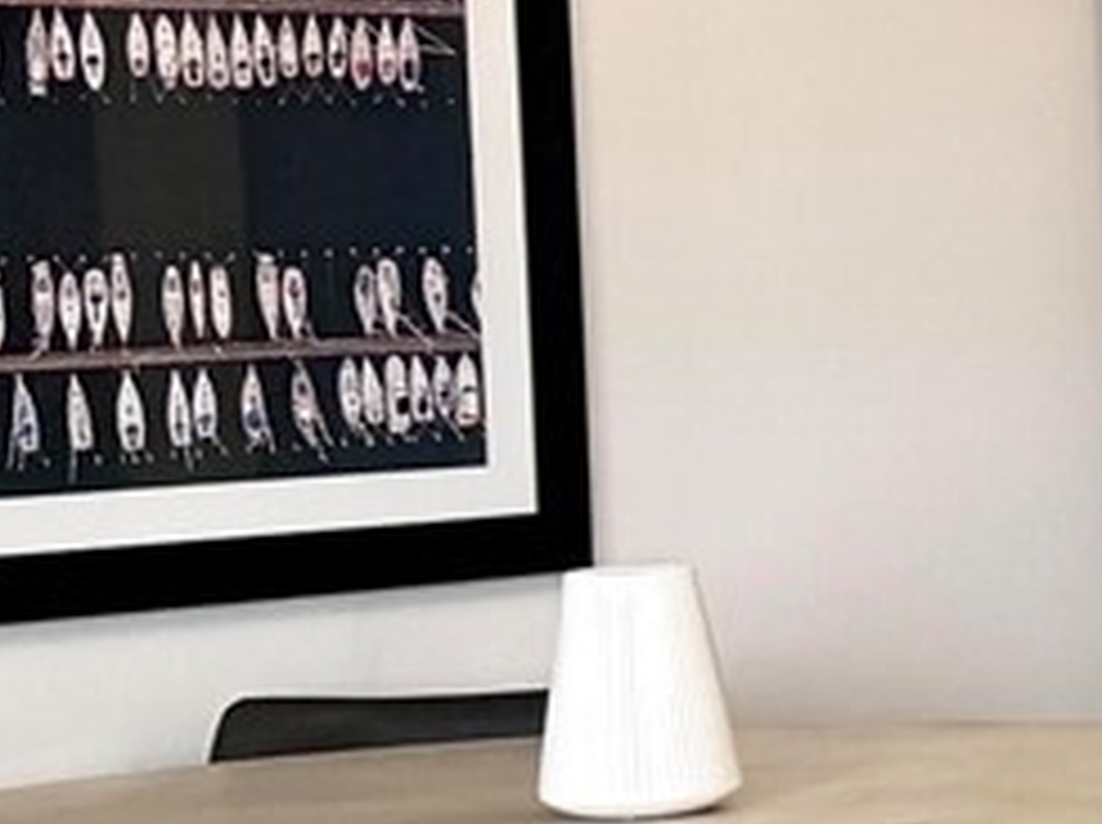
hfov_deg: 9.3
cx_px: 3549
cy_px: 549
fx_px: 4991
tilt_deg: -6.3
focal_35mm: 157
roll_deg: -0.2
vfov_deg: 9.4
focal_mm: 6.76
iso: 80
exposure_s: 1/286
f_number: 1.78
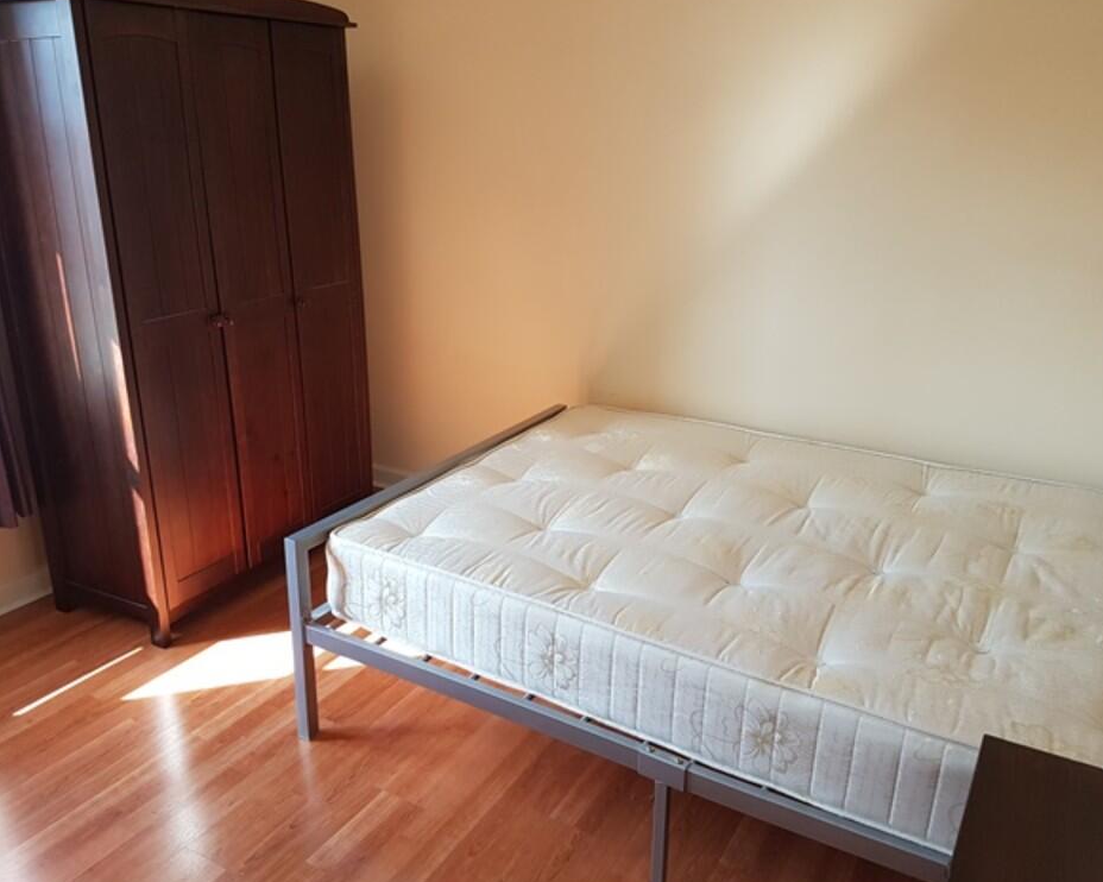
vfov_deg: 51.5
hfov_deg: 62.2
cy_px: 441
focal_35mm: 28
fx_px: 914
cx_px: 512
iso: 80
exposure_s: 1/100
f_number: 1.7
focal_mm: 4.2
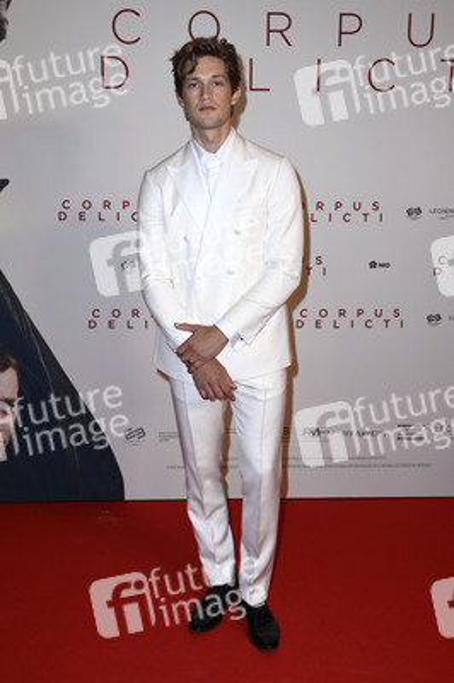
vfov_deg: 48.5
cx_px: 227
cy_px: 342
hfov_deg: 33.3
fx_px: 758
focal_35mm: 40
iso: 400
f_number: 6.3
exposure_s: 1/250
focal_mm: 40
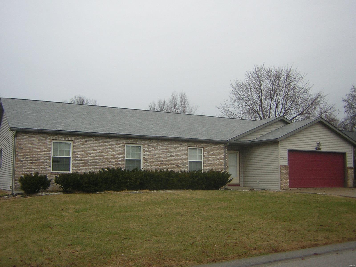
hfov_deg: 51.4
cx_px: 178
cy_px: 134
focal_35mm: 36
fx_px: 370
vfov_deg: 39.7
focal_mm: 4.7
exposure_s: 1/424
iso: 50
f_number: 2.6
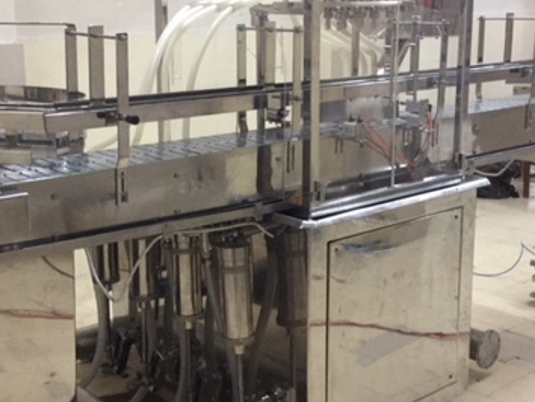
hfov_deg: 34.3
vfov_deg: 26.1
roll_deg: -1.8
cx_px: 234
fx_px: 866
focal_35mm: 56
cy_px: 180
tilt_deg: -14.0
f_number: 2.4
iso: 200
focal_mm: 3.3
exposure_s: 1/20
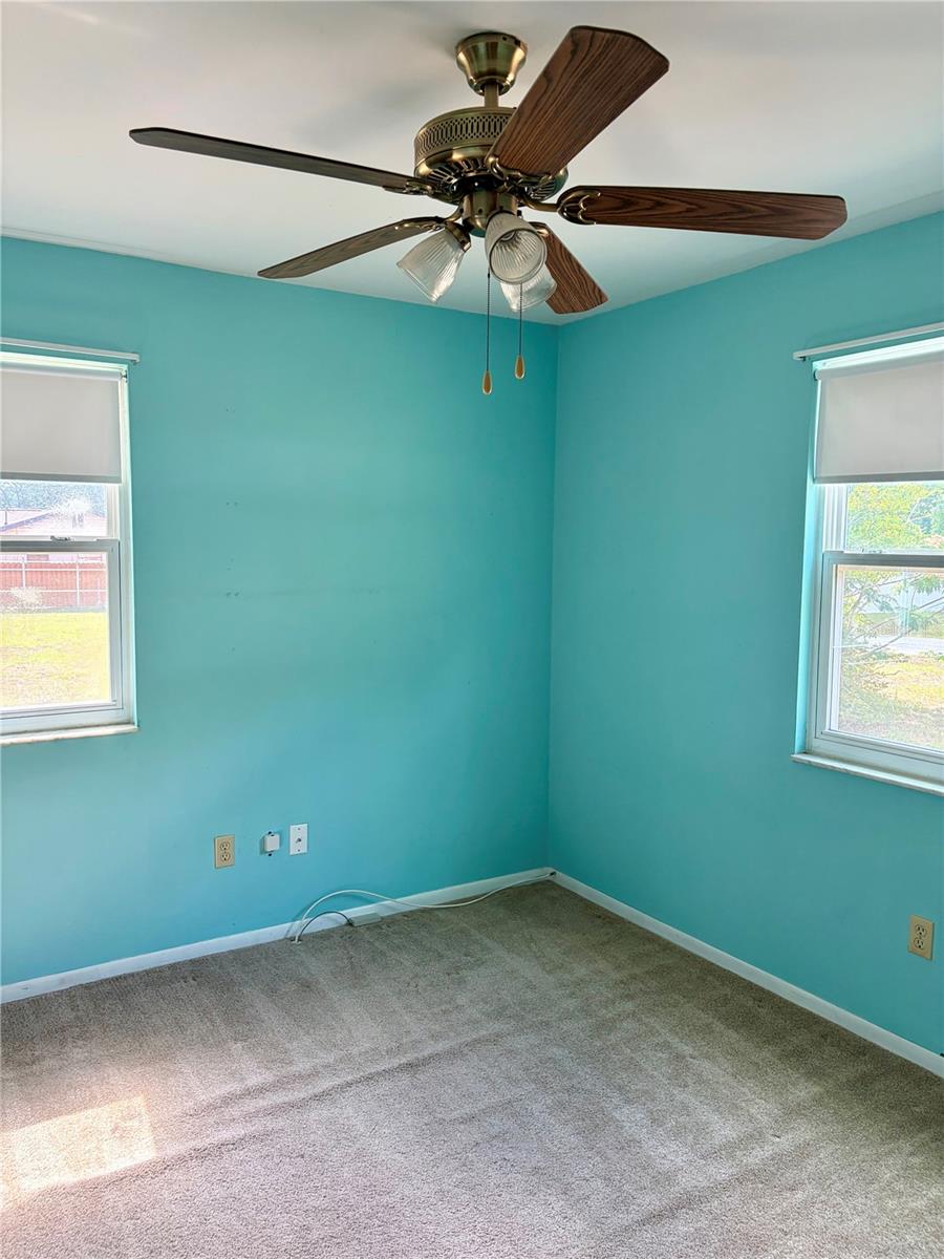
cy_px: 630
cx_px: 472
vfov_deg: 67.3
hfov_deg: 53.1
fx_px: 945
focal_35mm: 26
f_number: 1.6
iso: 125
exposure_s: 1/108
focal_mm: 5.96
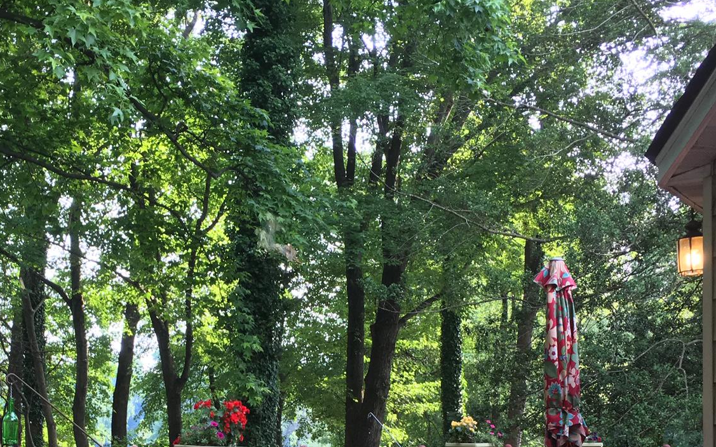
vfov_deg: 23.0
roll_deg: -0.1
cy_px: 396
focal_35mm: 55
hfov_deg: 36.6
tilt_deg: +1.1
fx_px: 1073
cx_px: 252
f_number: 2.2
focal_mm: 4.15
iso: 40
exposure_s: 1/120
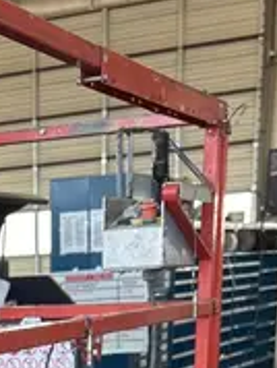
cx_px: -74
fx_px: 1139
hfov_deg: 13.4
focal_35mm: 107
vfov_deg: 15.4
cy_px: 692
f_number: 1.6
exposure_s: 1/165
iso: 50
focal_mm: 5.96
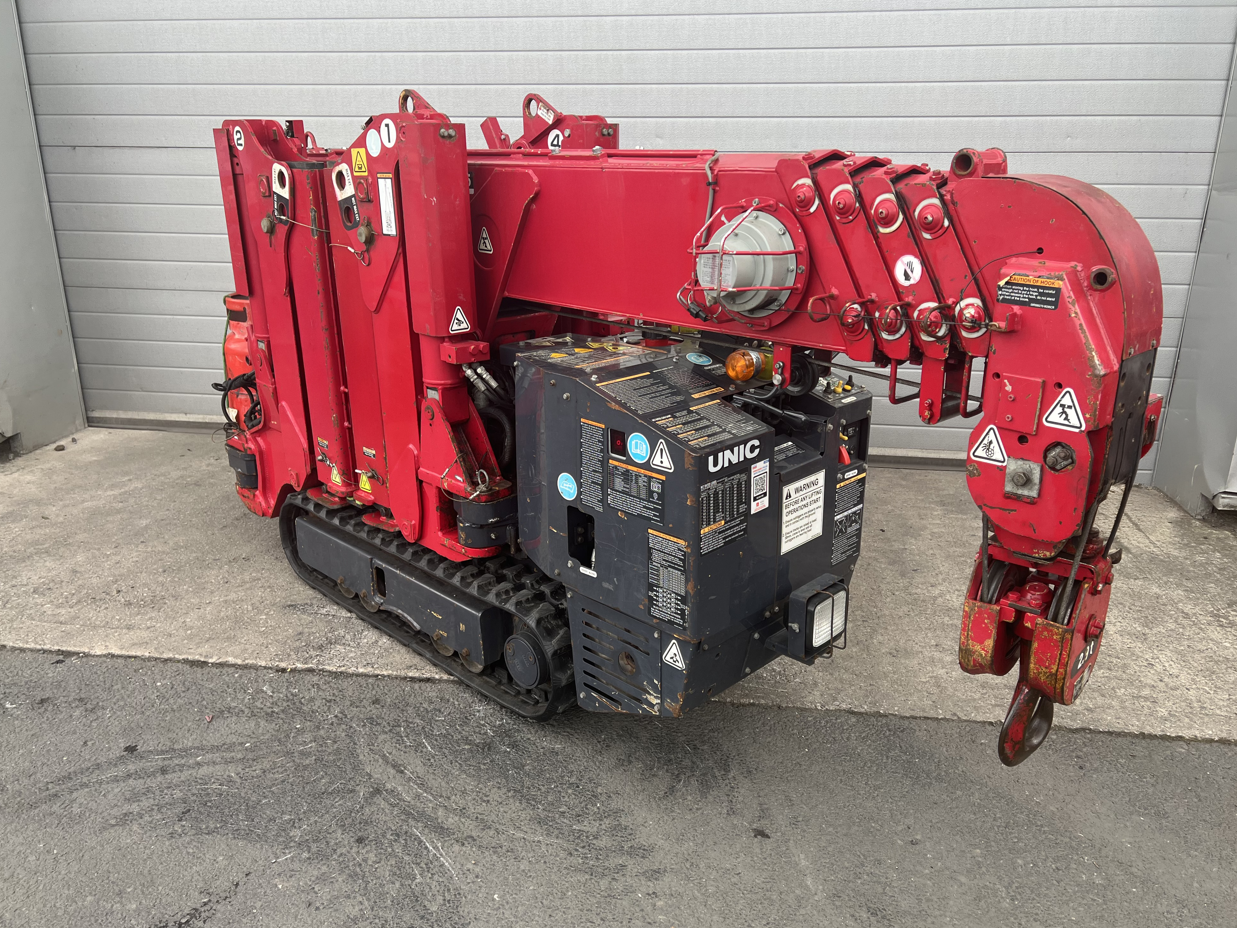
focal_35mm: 27
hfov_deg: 65.3
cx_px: 613
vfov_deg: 51.3
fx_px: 965
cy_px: 479
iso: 50
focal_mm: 5.7
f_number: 1.5
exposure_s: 1/398
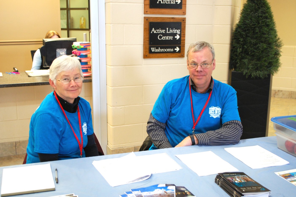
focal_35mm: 45
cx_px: 148
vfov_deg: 29.8
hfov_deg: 43.6
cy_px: 98
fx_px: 370
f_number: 4.8
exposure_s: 1/15
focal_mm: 30
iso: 800
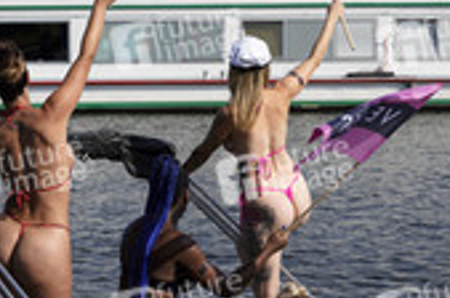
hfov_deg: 16.7
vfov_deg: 11.1
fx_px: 1535
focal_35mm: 123
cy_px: 106
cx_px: 214
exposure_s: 1/400
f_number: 8
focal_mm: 46
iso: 100
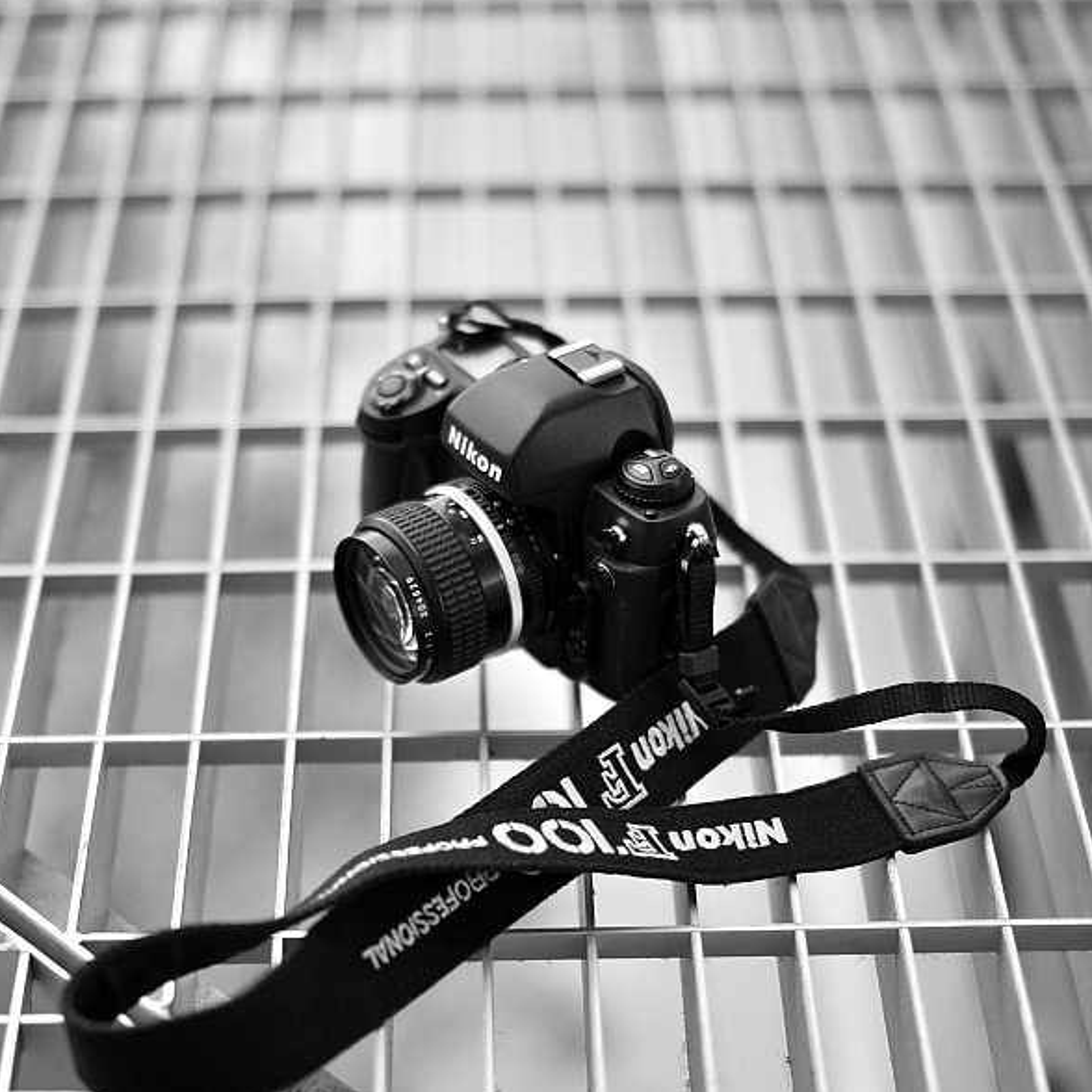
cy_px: 422
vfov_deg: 26.4
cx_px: 549
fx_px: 2320
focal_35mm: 65
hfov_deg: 26.5
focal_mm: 50
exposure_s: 1/30
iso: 1000
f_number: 1.4
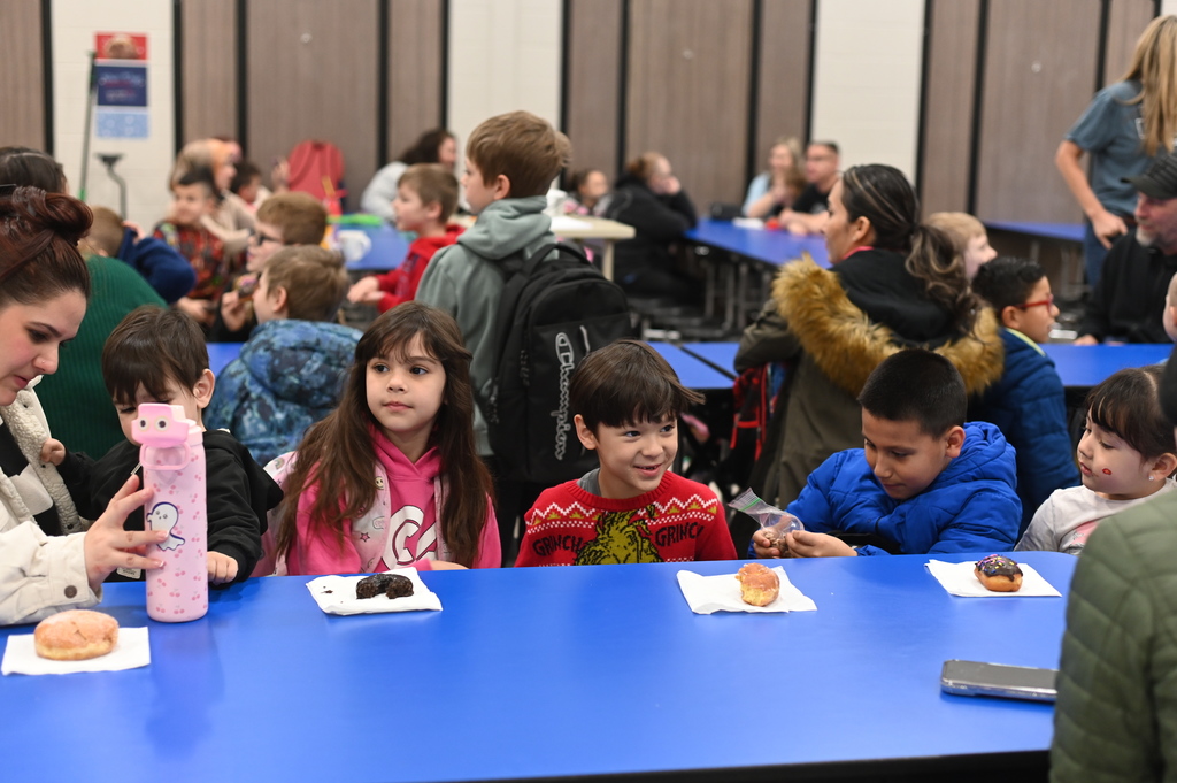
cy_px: 392
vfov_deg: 26.9
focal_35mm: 50
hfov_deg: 39.6
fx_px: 1633
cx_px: 588
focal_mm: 50
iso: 1800
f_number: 2.8
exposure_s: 1/125
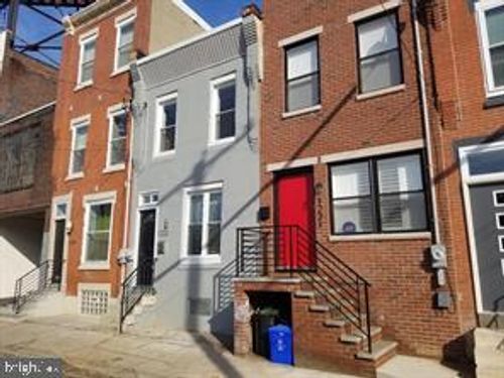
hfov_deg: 67.3
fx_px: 379
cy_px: 189
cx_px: 252
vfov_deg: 53.1
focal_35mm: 26
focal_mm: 4.25
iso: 50
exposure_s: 1/2848
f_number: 1.7
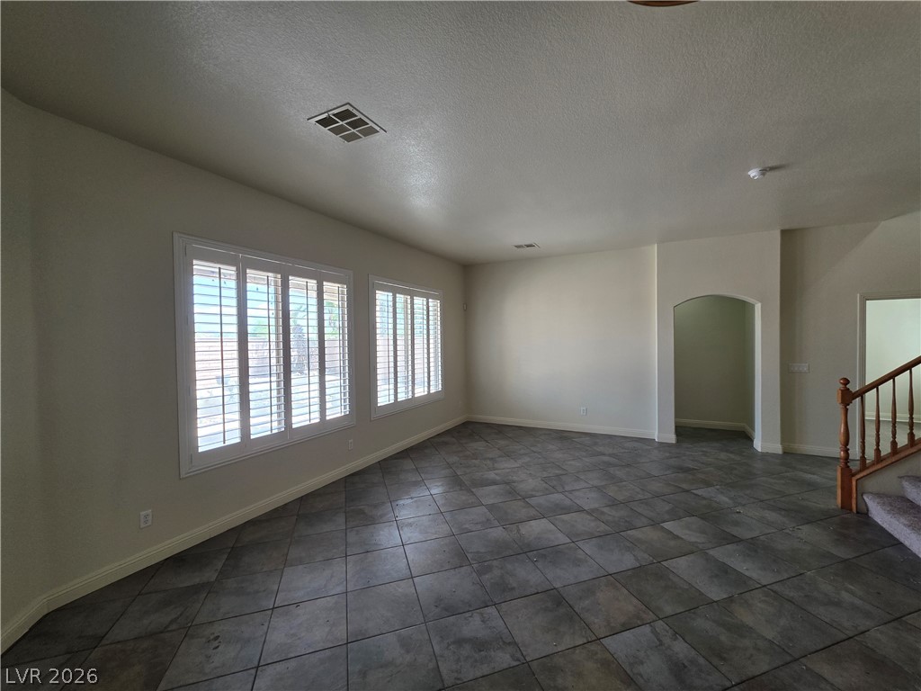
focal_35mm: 13
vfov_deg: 89.9
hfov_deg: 106.2
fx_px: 346
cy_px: 346
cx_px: 460
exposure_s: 1/120
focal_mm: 2.2
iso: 100
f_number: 1.9
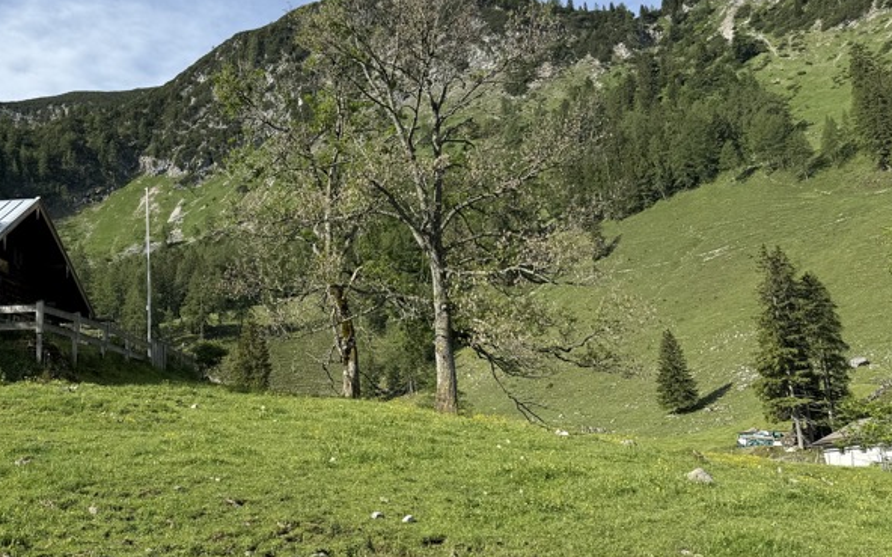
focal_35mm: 44
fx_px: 1070
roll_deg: +1.2
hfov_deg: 42.5
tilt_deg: +16.6
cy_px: 187
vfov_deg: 29.0
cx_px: 134
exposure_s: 1/4167
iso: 80
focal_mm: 6.76
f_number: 1.78
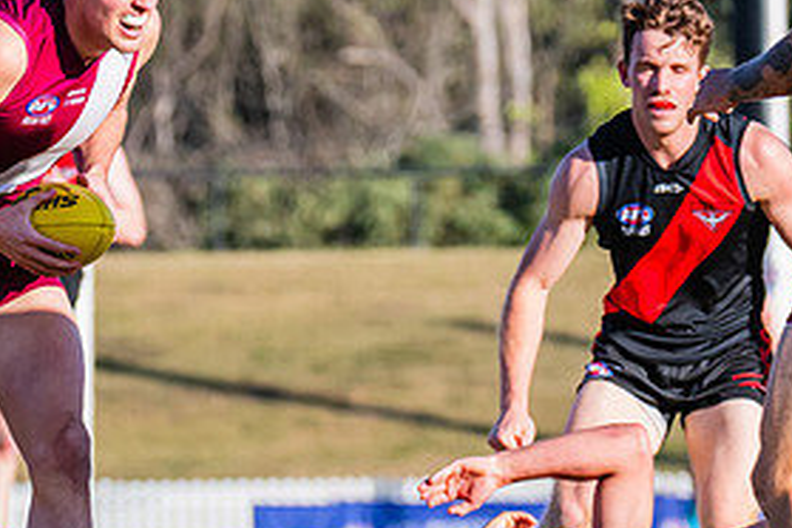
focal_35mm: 813
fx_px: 17885
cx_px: 8
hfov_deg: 2.5
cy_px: 351
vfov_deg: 1.7
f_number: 8
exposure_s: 1/1600
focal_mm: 250
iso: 800
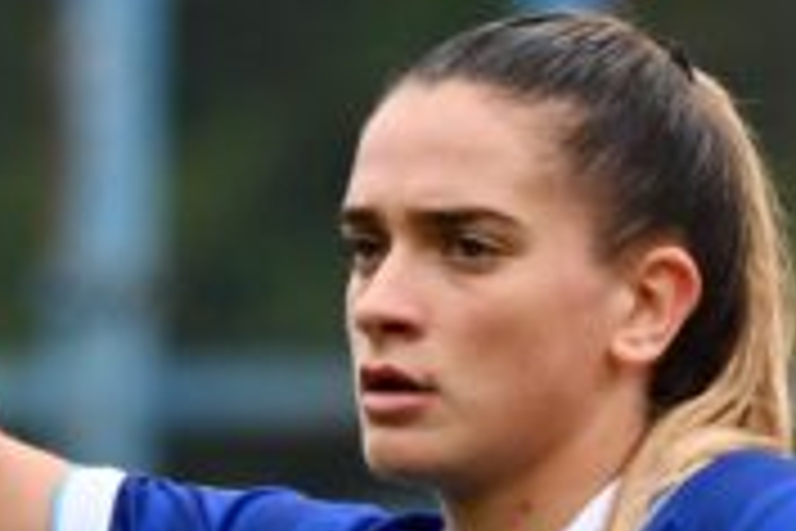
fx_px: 38293
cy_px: 785
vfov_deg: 0.8
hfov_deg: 1.2
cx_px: 657
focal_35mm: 1732
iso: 1000
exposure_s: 1/800
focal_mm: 400
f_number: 8
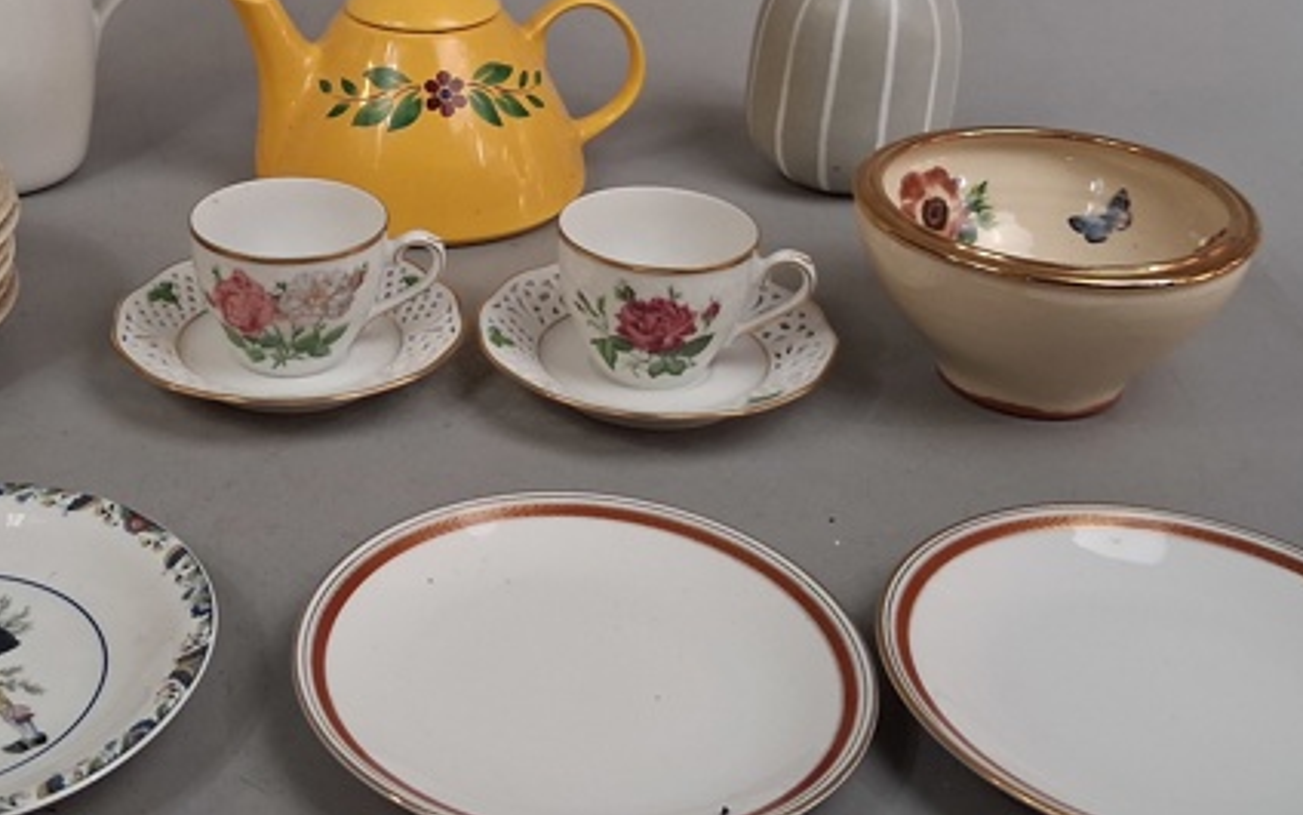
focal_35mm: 54
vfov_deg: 23.8
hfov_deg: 37.1
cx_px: 436
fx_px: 1918
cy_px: 215
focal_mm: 4
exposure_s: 1/100
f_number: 1.8
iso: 320
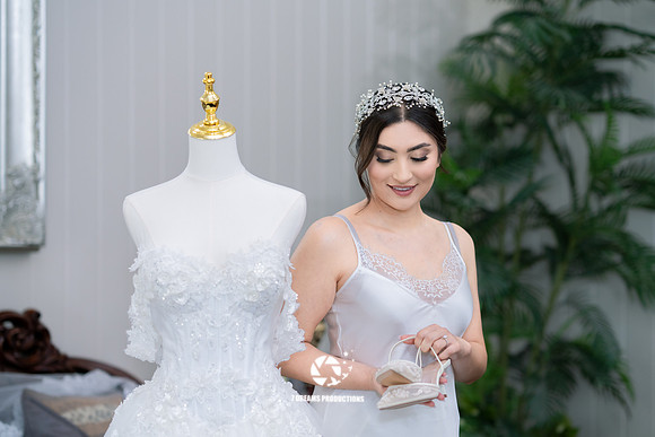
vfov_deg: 15.5
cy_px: 218
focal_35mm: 88
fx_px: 1608
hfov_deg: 23.0
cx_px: 328
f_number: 2
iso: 500
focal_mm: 85
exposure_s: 1/200
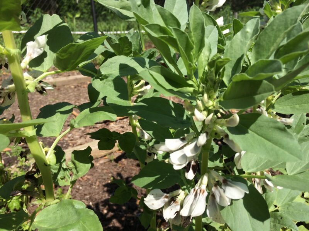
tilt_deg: -17.7
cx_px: 154
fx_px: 259
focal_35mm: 29
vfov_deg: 48.2
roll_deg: +5.4
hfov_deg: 61.7
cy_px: 116
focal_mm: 4.15
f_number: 2.2
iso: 32
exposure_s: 1/1520
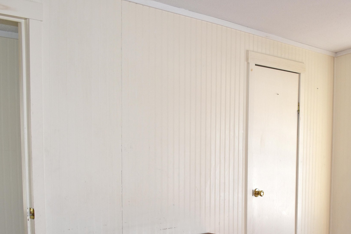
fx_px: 497
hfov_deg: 38.0
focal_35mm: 51
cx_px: 261
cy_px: 203
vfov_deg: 25.8
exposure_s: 1/250
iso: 160
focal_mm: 18
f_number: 3.5
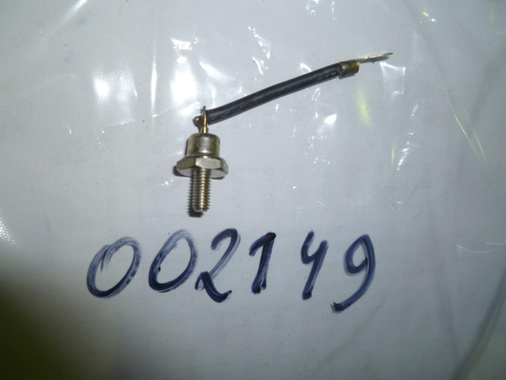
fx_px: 409
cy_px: 190
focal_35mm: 28
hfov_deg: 63.4
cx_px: 253
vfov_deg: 49.7
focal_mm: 5
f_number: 3.3
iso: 100
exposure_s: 1/30
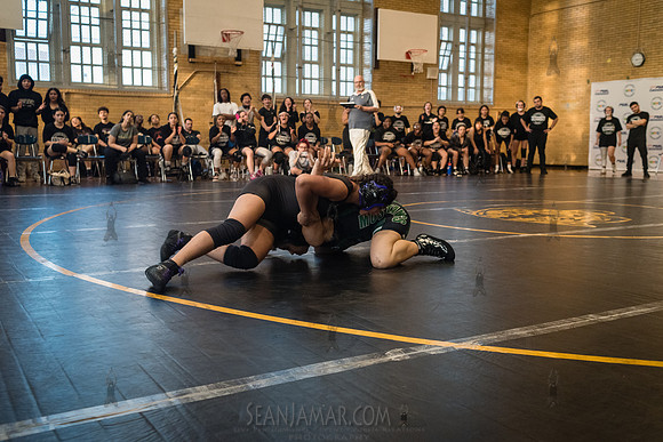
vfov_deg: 36.6
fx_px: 669
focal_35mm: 36
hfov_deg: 52.7
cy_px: 221
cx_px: 332
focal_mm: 35
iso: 4000
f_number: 4
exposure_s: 1/320
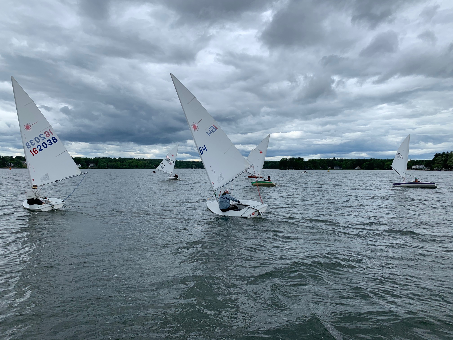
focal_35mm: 26
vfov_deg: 53.1
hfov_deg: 67.3
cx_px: 226
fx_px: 340
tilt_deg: -0.6
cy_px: 170
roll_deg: +1.3
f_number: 1.8
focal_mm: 4.25
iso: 25
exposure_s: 1/2075
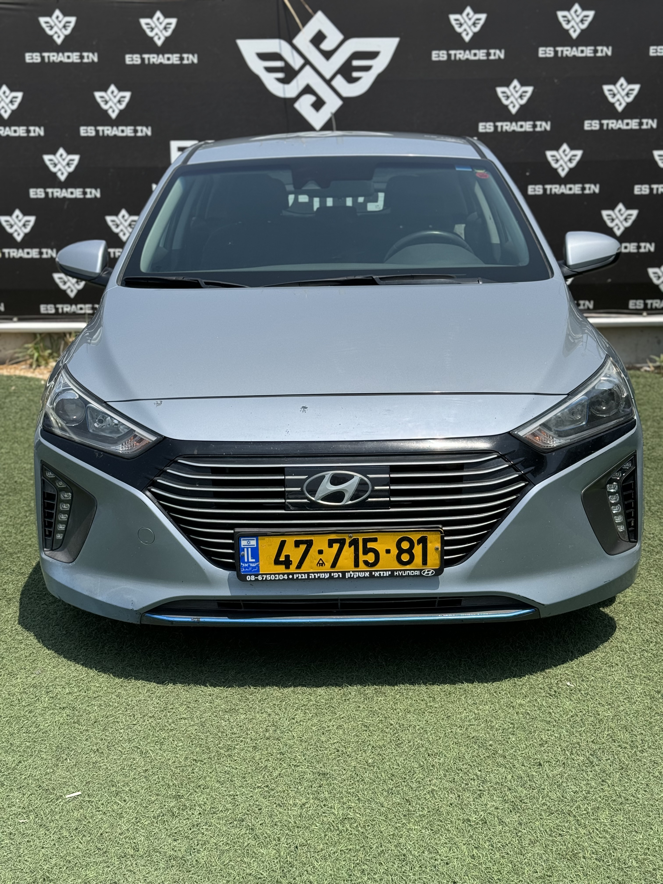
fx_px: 1226
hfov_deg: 30.3
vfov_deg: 39.7
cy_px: 442
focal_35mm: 48
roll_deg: -0.3
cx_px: 332
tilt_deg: -14.2
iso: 64
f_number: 1.78
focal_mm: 6.76
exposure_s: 1/4608
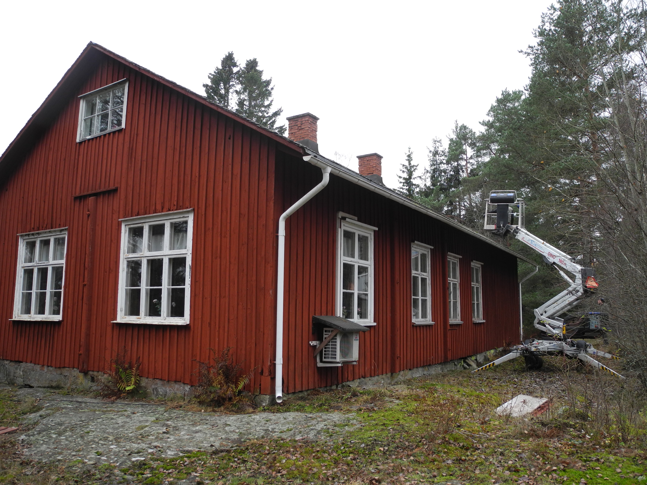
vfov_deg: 49.7
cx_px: 324
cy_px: 242
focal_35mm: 28
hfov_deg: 63.4
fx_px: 523
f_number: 2.8
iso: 100
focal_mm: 6
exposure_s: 1/125
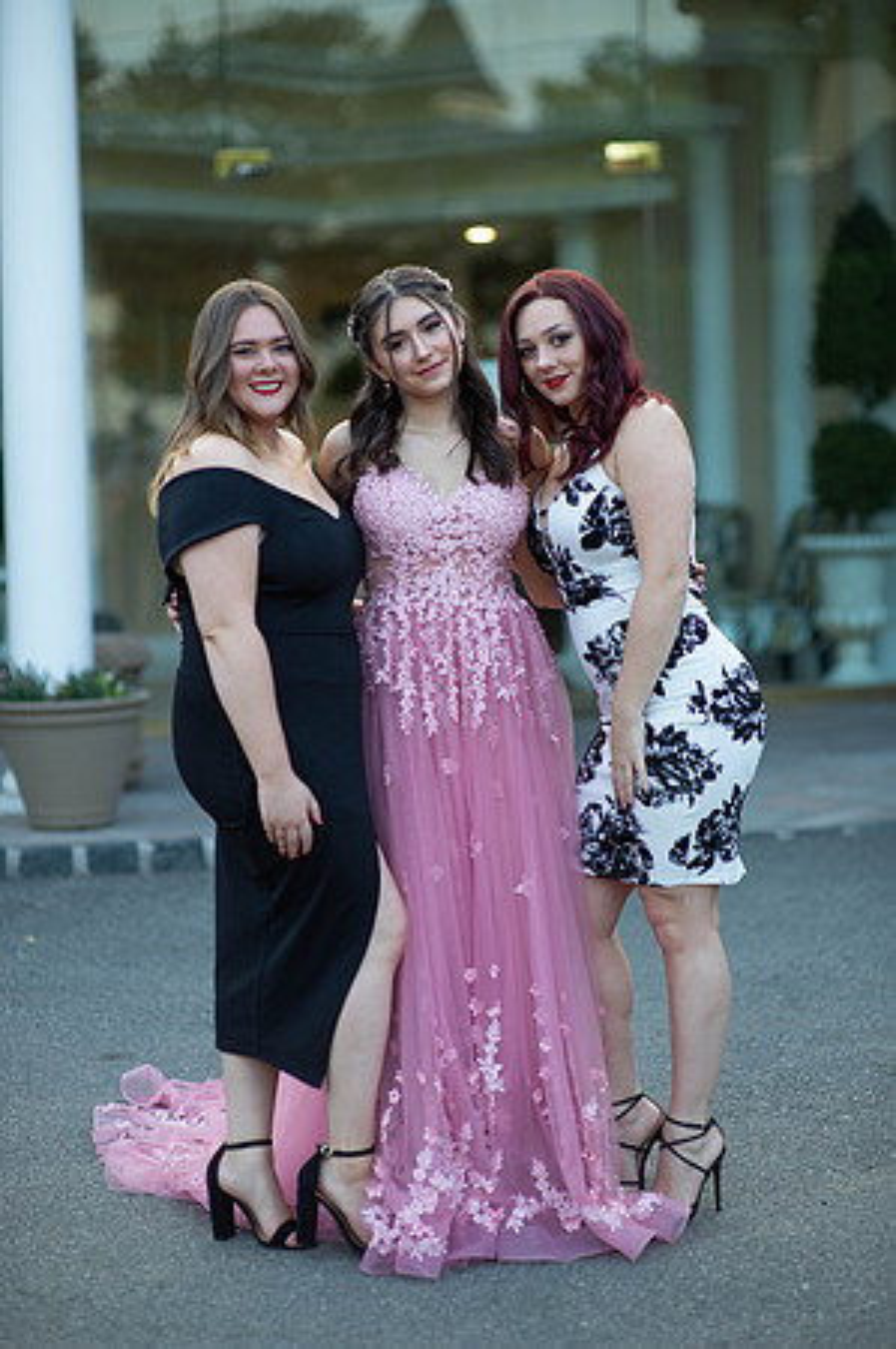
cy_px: 674
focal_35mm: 85
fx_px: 3180
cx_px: 448
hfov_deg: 16.0
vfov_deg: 23.9
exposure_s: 1/800
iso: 250
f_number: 2
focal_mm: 85
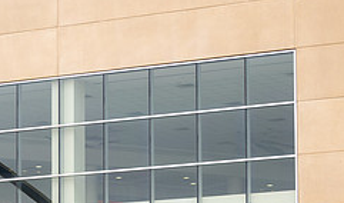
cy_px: 255
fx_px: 1836
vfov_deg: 6.3
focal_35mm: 199
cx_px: -45
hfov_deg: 10.6
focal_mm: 79
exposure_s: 1/320
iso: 320
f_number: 3.5
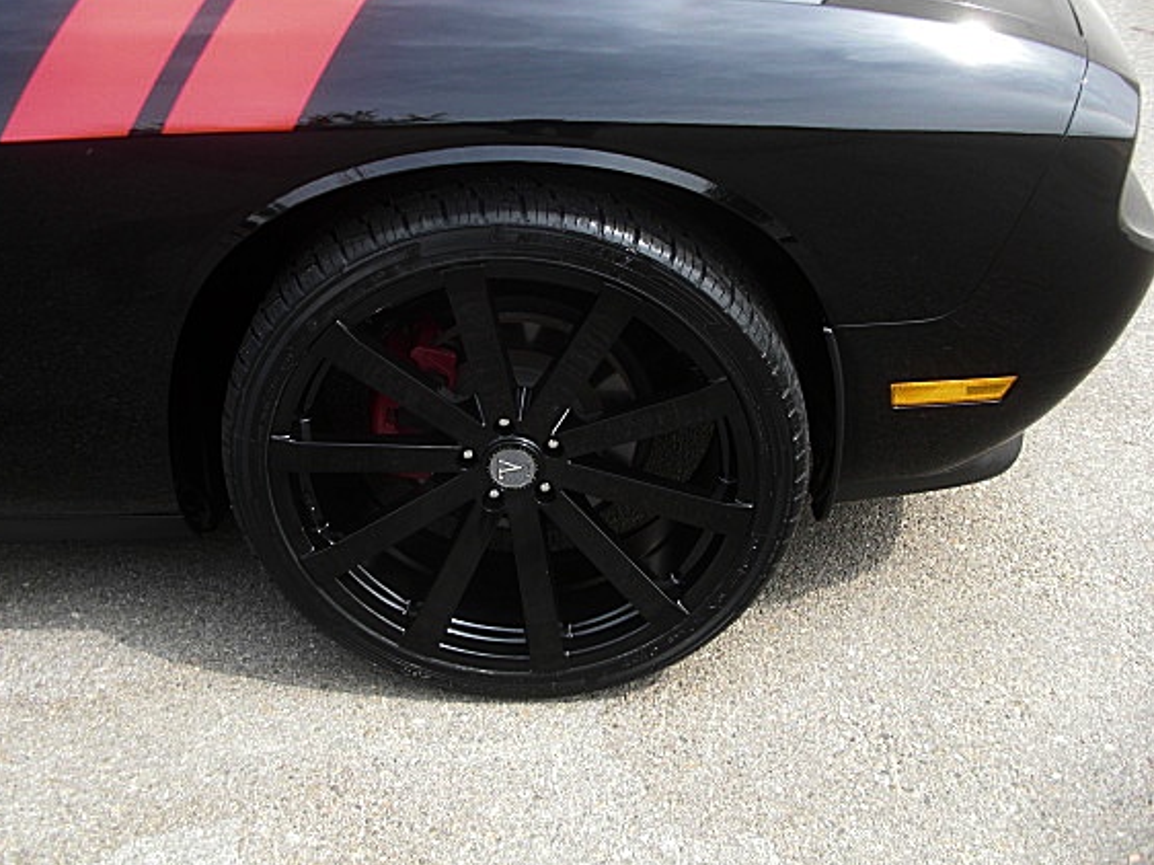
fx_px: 1366
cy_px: 374
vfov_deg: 35.1
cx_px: 530
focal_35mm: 41
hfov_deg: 45.7
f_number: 2.8
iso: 50
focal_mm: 6.3
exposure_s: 1/160
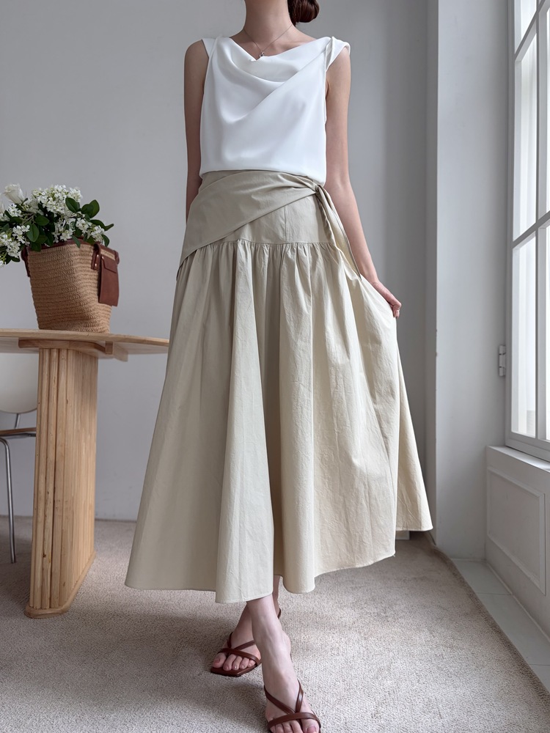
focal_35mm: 26
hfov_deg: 53.1
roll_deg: -1.0
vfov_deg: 67.3
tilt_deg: +2.2
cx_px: 275
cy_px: 366
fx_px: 551
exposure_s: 1/121
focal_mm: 5.96
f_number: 1.6
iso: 64
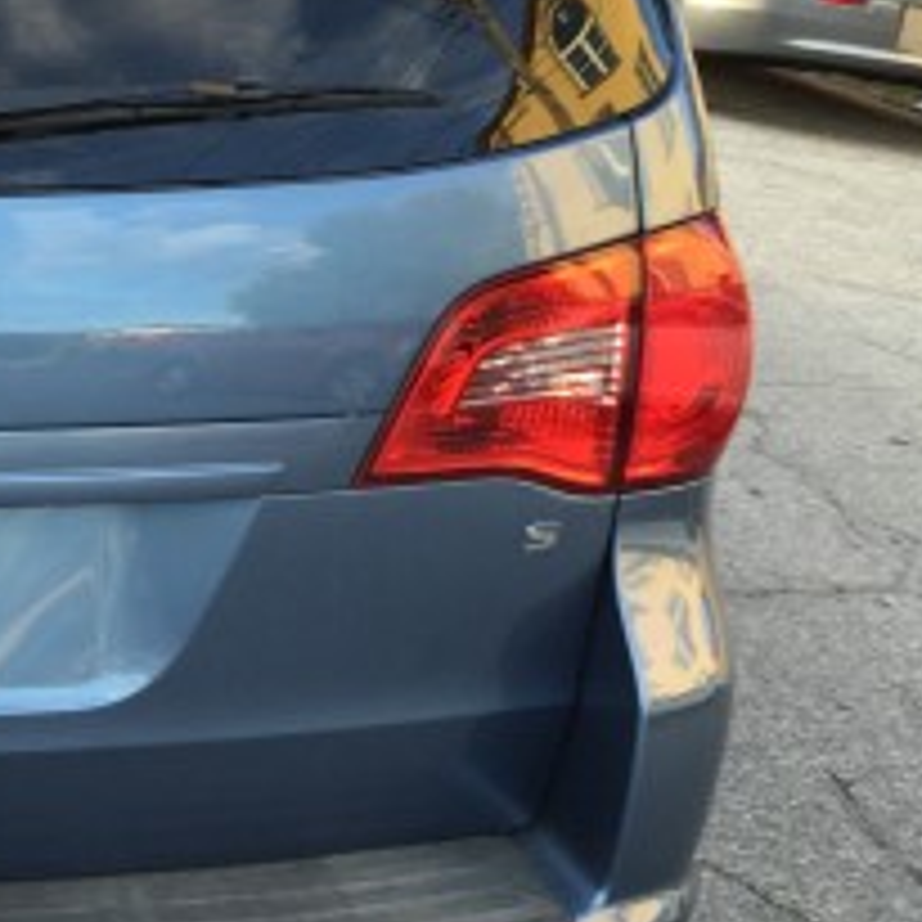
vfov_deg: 21.7
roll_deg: -4.9
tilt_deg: -15.5
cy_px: 454
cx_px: -351
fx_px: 2411
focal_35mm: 80
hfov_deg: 19.6
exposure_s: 1/120
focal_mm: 4.15
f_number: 2.2
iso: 40
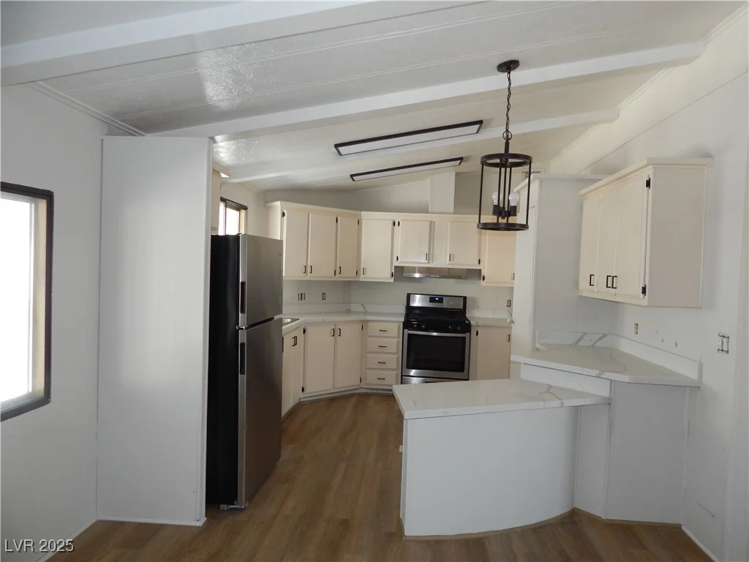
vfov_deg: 58.9
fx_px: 498
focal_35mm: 23
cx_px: 374
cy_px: 281
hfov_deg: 73.9
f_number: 3
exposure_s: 1/30
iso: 200
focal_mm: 4
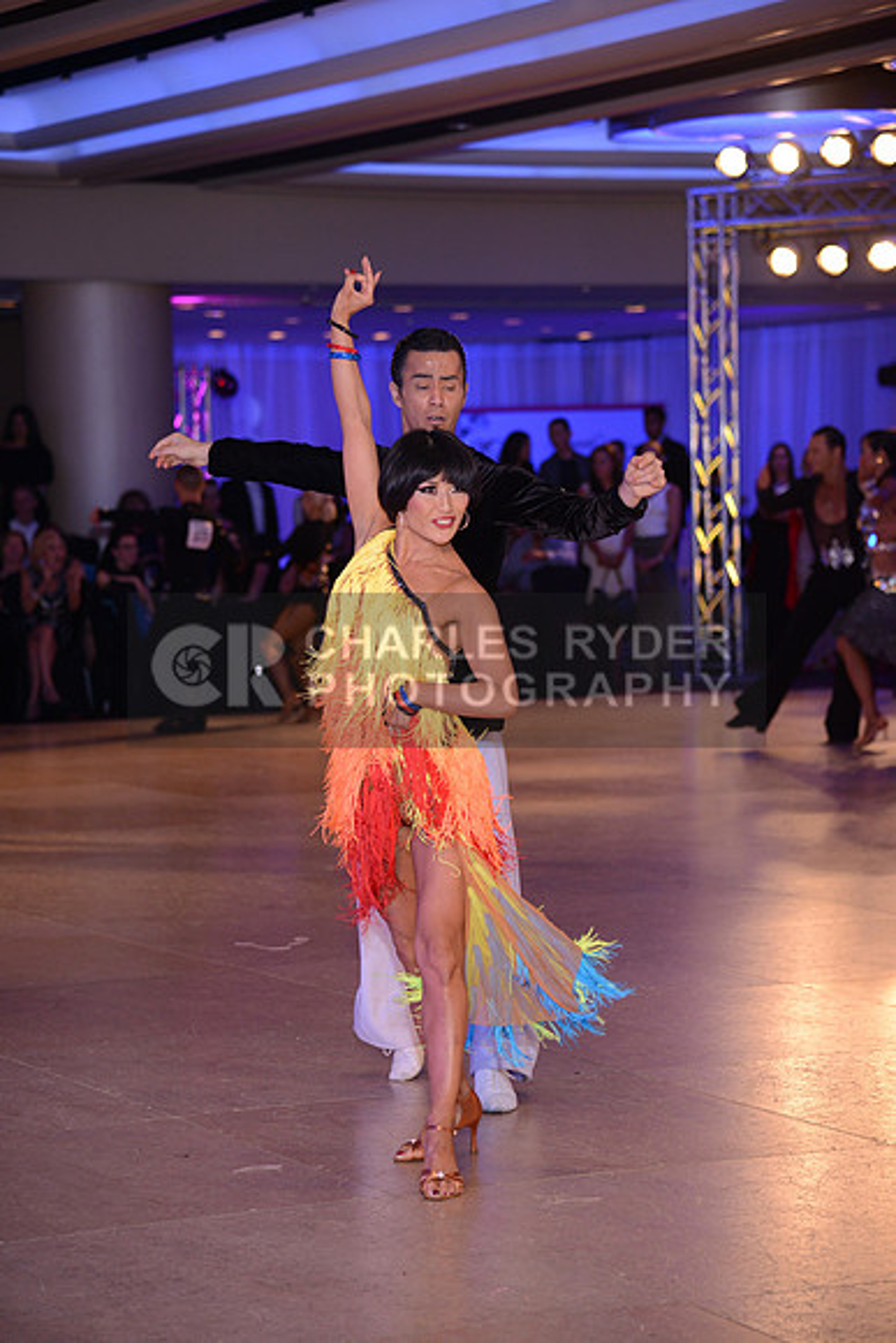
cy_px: 672
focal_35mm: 105
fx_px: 3917
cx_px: 448
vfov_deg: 19.5
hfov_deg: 13.0
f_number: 4.5
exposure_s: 1/250
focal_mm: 105
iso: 1250
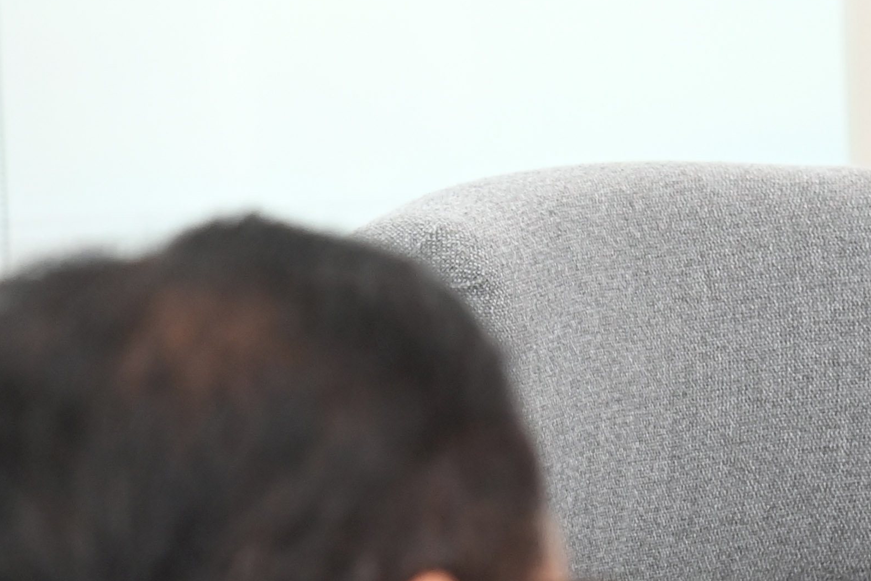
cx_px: 1209
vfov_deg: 3.2
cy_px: 824
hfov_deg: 4.8
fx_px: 10259
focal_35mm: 424
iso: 3200
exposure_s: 1/250
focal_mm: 120
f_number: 6.3
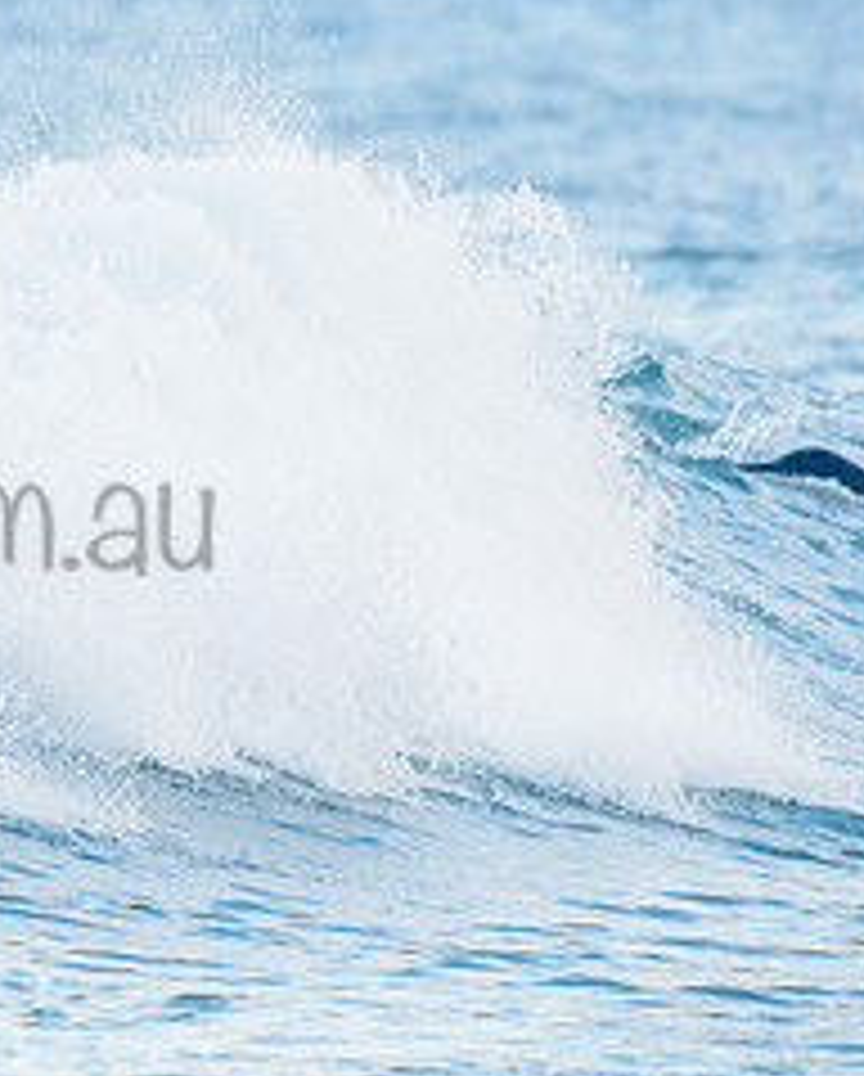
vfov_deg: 1.4
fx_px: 44349
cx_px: -553
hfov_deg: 1.1
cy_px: 281
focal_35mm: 1391
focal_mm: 500
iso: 2200
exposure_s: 1/2000
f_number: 5.6
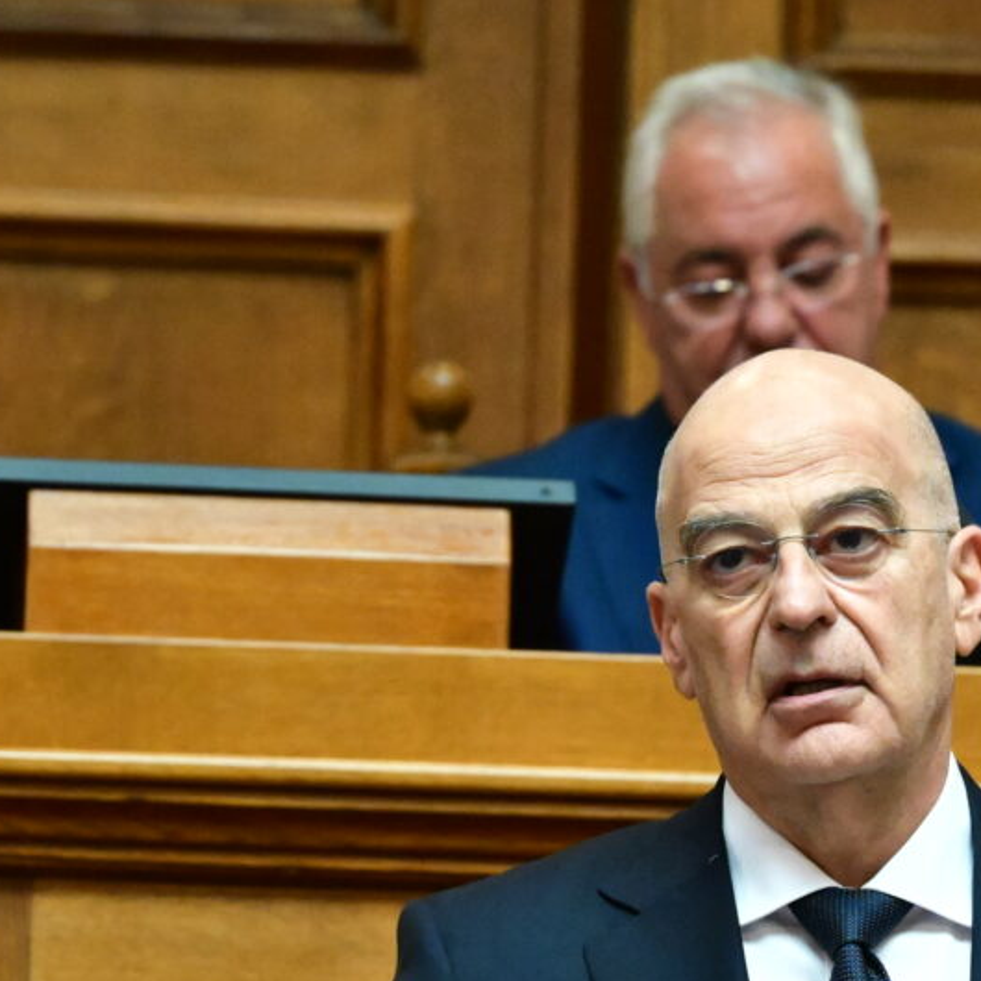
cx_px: 1011
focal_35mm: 485
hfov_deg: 3.6
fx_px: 15550
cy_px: 870
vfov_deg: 3.6
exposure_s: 1/400
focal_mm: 140
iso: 8000
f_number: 4.5
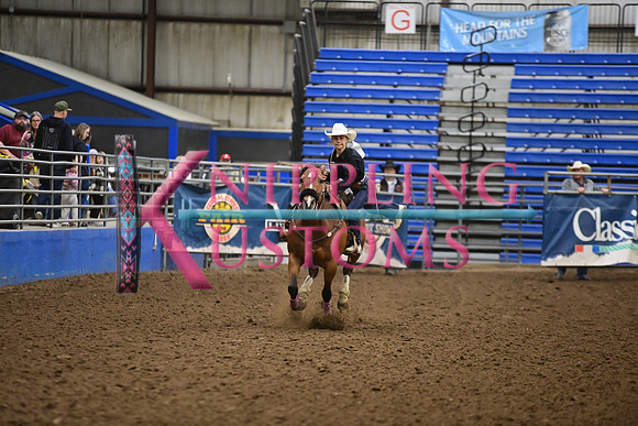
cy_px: 213
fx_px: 3545
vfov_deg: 6.9
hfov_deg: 10.3
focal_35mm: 200
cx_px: 319
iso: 6400
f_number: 2.8
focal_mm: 200
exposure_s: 1/640
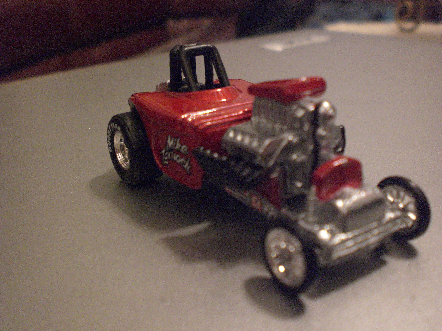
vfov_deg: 37.7
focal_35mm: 38
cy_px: 166
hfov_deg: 49.0
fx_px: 485
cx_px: 221
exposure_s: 1/15
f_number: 3.1
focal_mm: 6.3
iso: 800
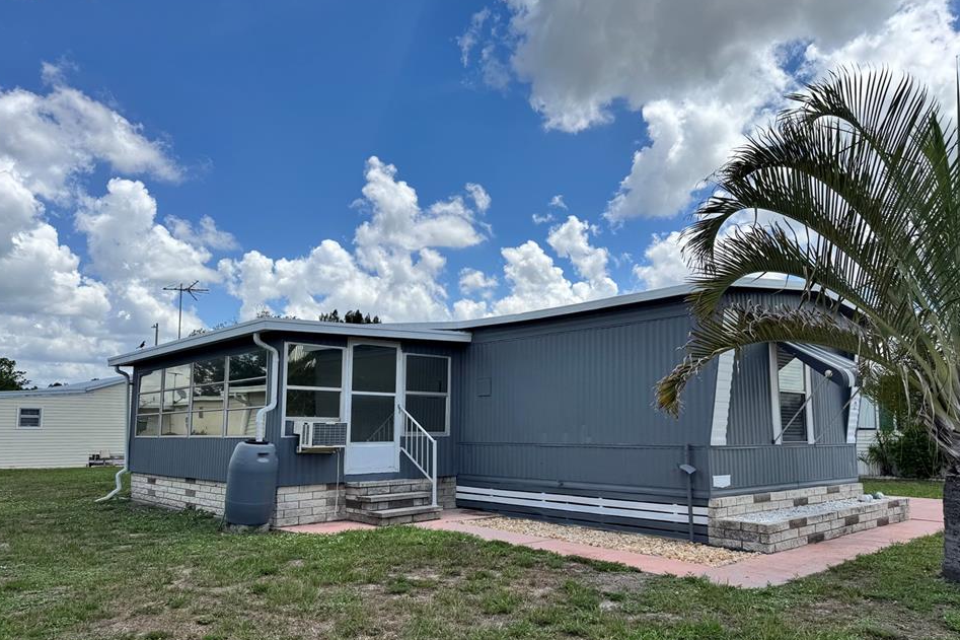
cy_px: 360
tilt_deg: +5.7
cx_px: 492
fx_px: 720
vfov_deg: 47.8
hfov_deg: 67.4
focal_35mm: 27
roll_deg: +1.7
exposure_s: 1/5814
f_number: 1.78
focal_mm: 6.76
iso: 80
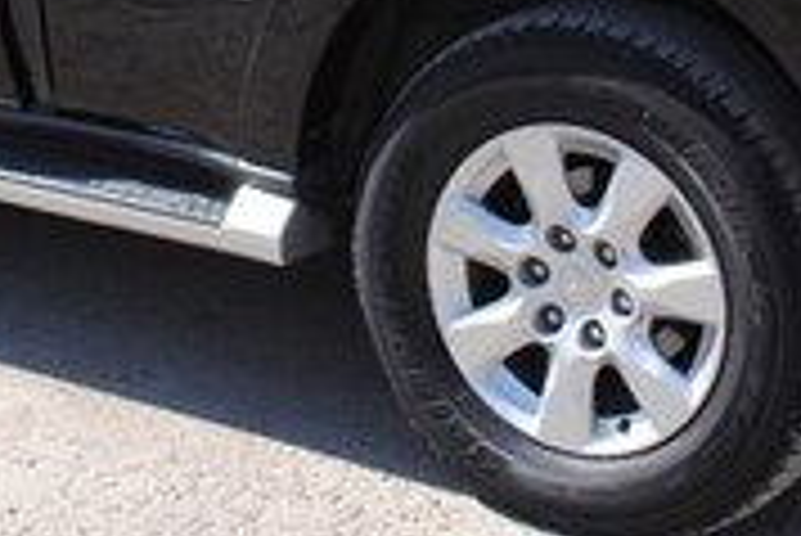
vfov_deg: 12.0
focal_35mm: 111
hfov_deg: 18.4
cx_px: 346
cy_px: -194
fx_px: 2472
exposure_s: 1/200
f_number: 7.1
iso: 100
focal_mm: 20
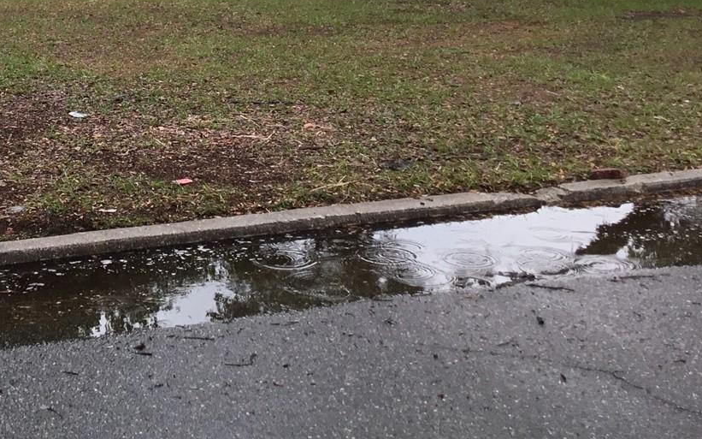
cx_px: 109
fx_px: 1224
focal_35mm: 64
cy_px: -60
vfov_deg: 19.4
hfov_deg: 30.9
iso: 25
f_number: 2.4
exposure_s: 1/438
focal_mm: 3.3
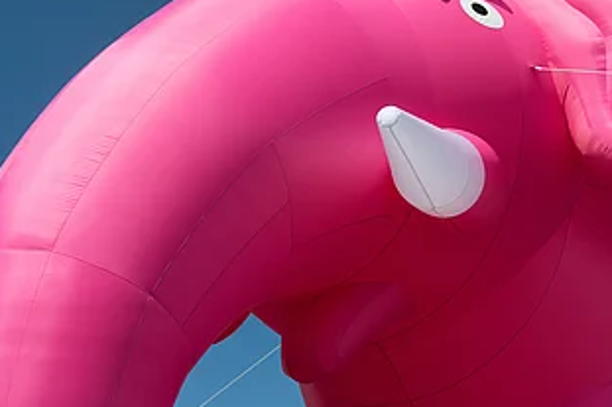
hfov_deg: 36.5
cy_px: 159
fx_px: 917
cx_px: 407
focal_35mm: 54
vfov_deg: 25.0
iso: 100
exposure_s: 1/400
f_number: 5.6
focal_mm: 35
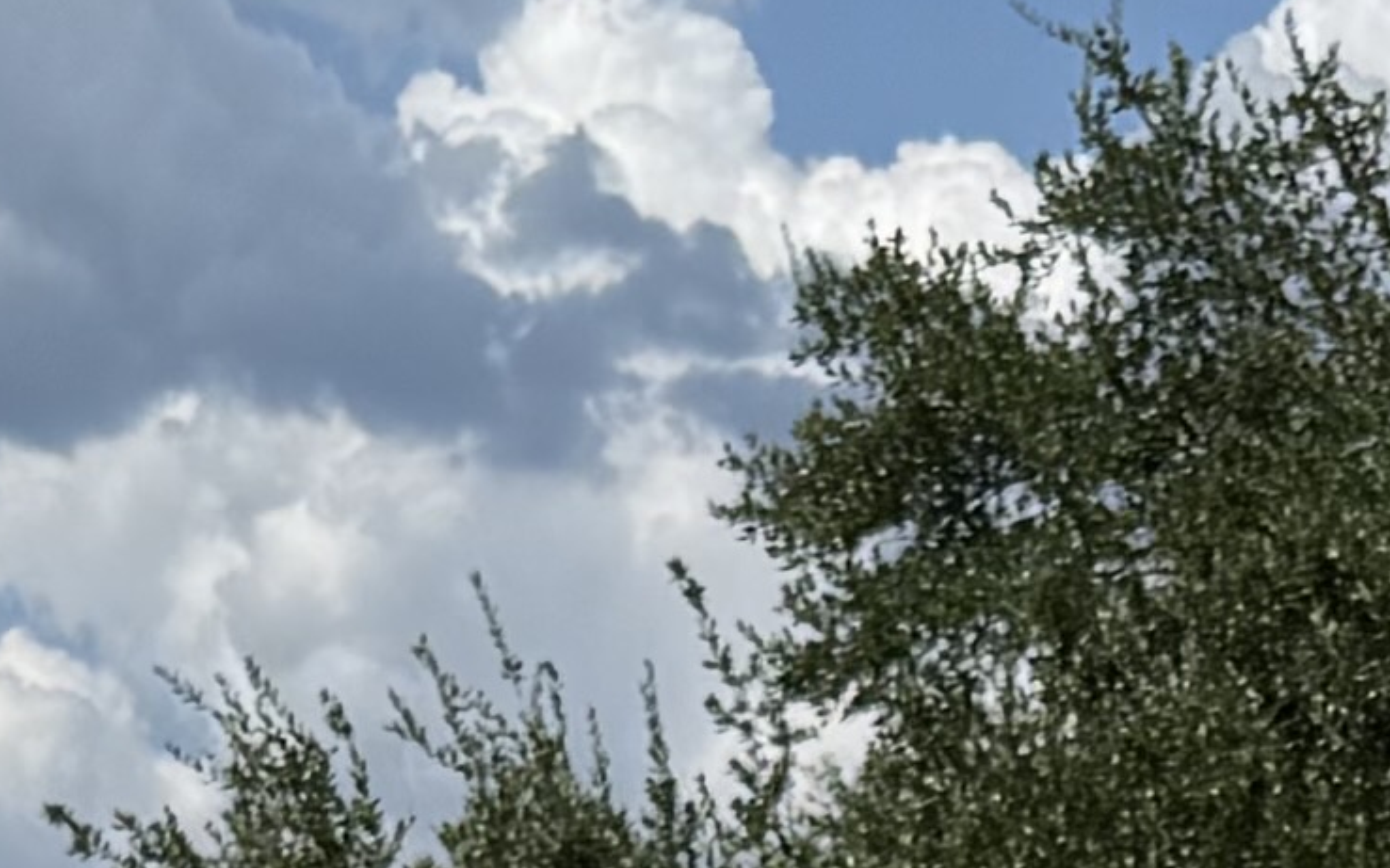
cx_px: 1652
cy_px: 2856
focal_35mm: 197
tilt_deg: -6.7
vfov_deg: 6.0
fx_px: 7462
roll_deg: -1.8
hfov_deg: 10.5
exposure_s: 1/9091
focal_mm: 6.76
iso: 80
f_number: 1.78
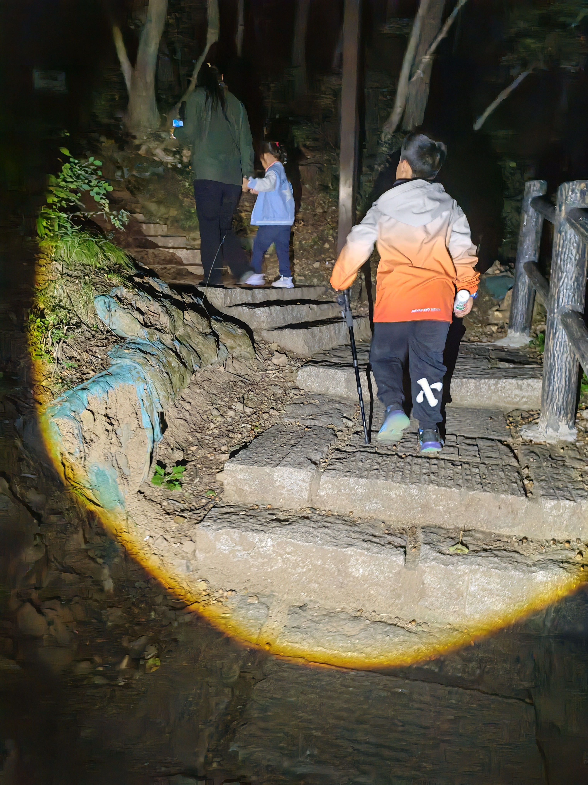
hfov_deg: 51.4
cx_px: 294
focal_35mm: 27
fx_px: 612
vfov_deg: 65.3
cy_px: 392
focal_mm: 6.12
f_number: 1.9
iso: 8000
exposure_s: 1/17
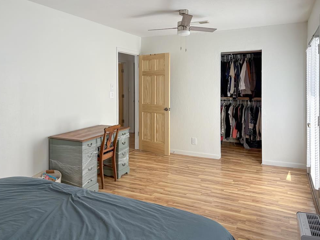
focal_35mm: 27
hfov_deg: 65.3
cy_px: 123
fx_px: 250
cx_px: 157
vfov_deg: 51.4
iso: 32
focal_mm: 5.96
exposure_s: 1/135
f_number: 1.6
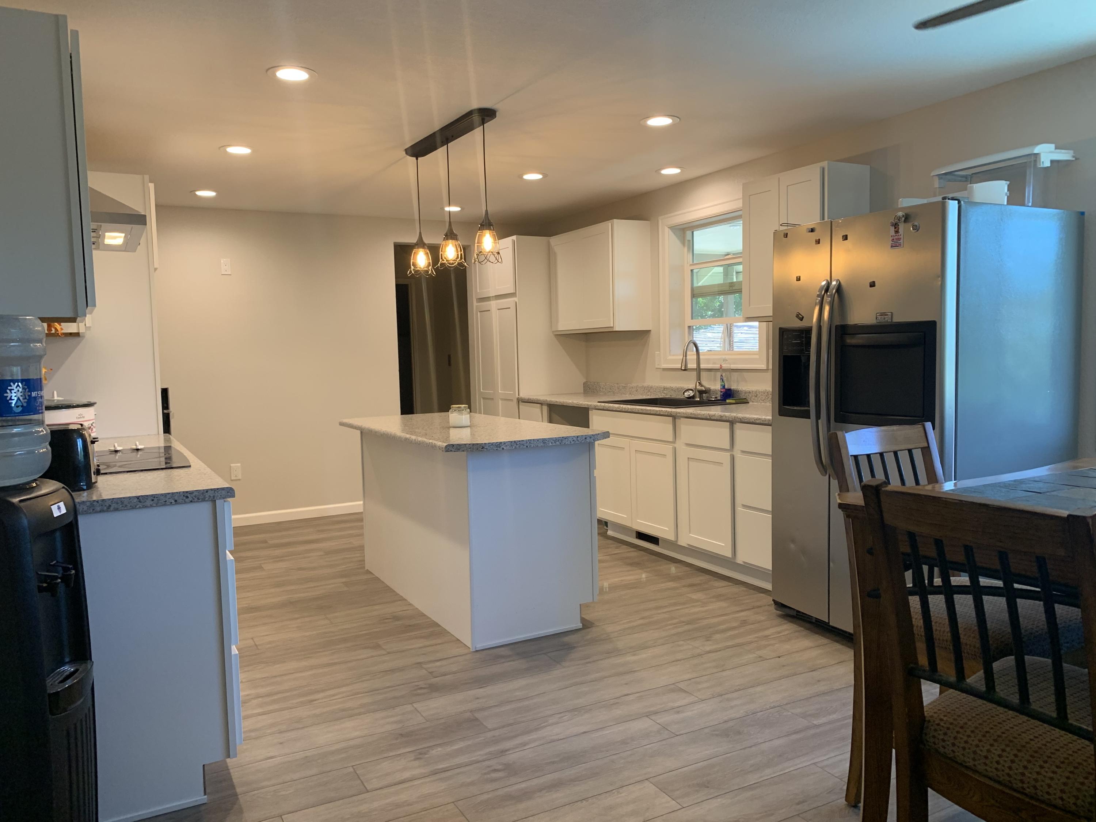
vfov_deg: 53.1
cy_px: 411
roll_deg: +1.1
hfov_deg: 67.3
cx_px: 548
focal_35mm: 26
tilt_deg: -4.3
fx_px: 823
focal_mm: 4.25
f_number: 1.8
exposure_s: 1/60
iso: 80
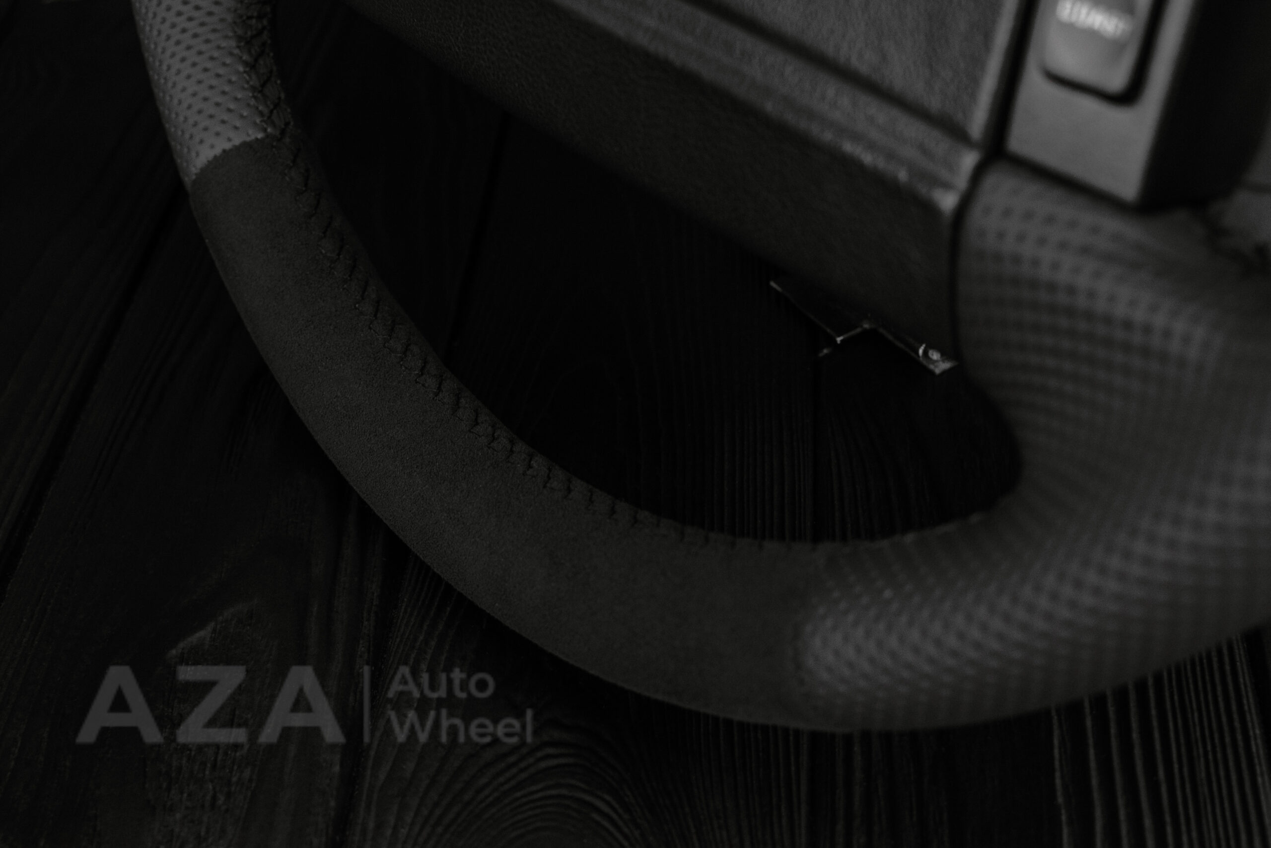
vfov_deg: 25.8
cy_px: 424
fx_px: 1854
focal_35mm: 52
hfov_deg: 37.8
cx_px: 636
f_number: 6.3
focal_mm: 35
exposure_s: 1/125
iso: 500
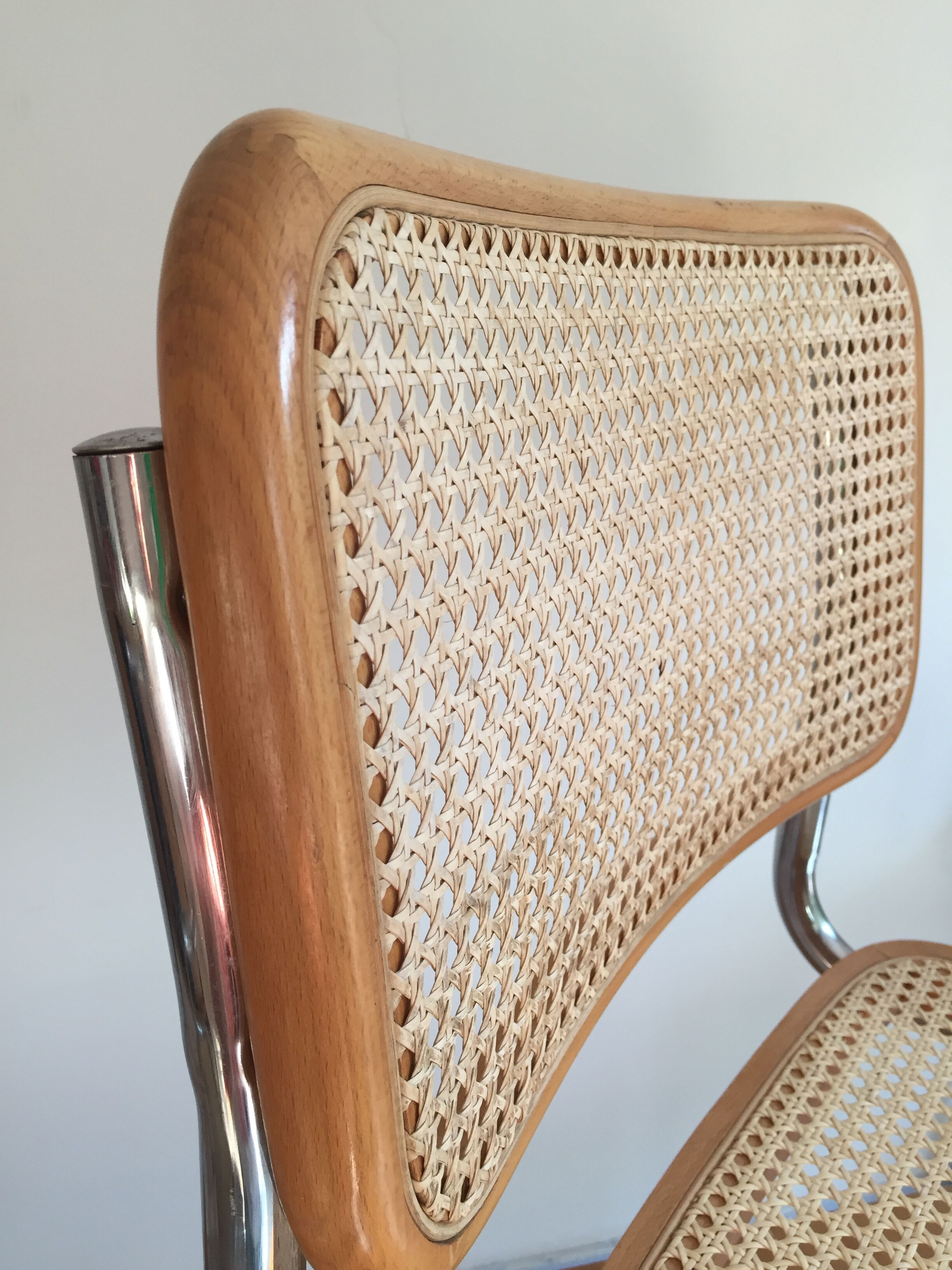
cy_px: 635
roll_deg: -1.7
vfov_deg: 61.7
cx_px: 476
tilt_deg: -20.2
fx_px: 1063
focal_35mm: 29
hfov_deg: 48.2
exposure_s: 1/33
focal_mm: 4.15
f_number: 2.2
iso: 32
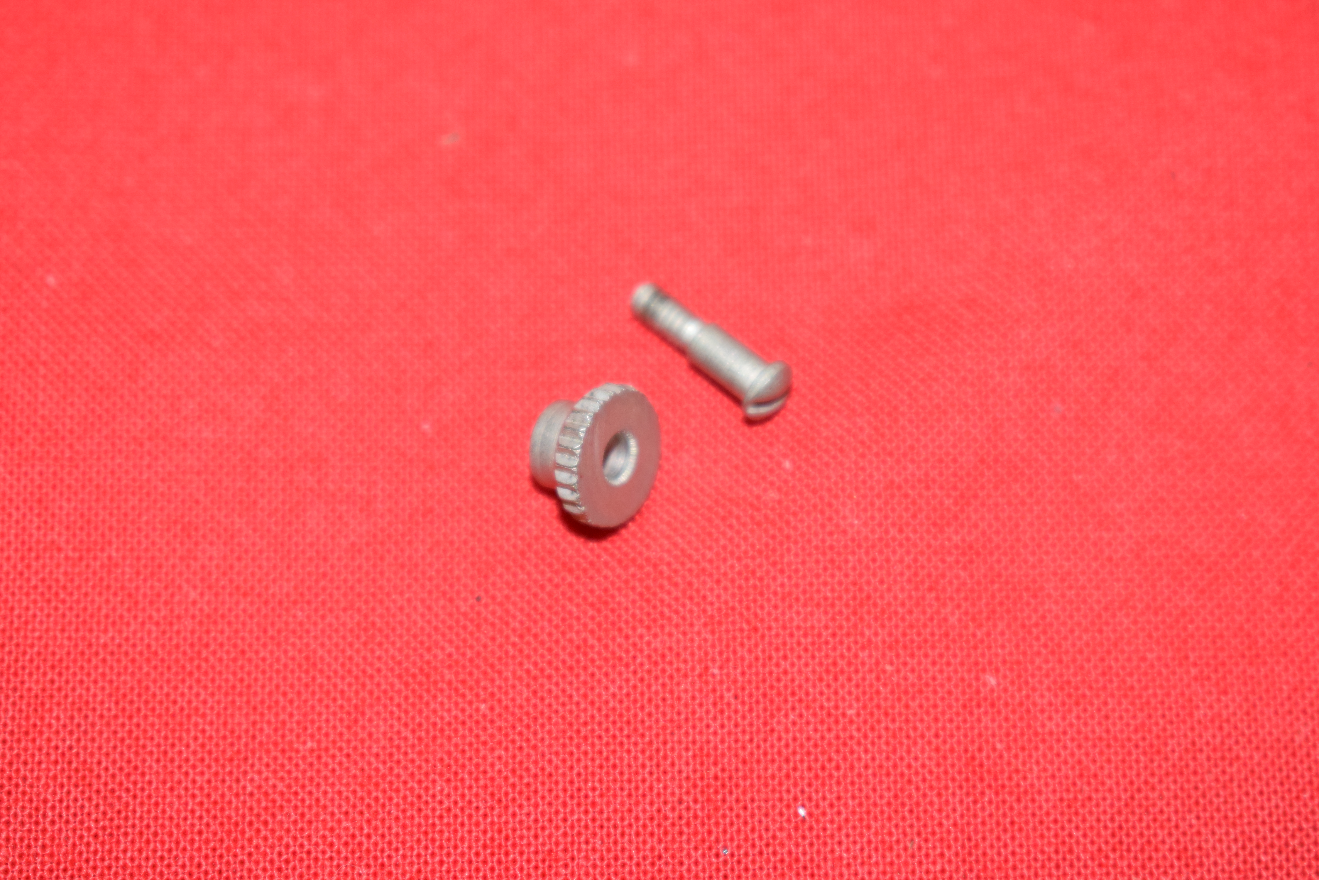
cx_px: 660
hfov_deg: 24.6
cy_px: 440
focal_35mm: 82
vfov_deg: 16.6
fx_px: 3023
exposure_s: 1/200
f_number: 5.6
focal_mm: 55
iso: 1250
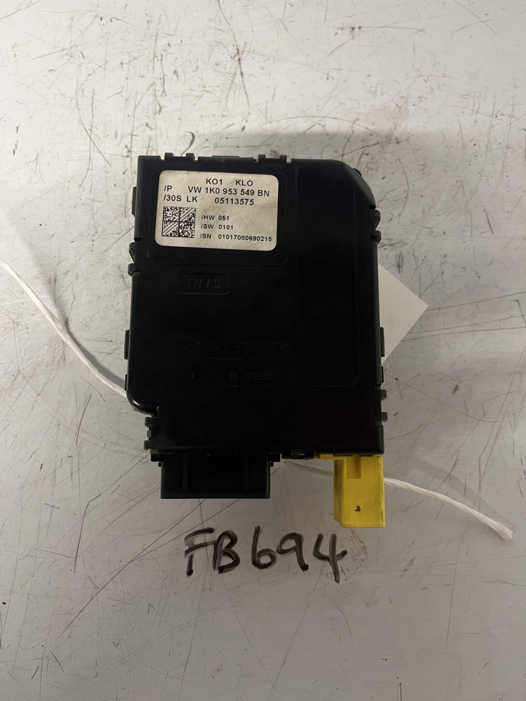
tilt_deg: -75.4
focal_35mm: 26
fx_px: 527
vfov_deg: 67.3
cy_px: 350
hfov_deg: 53.1
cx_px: 263
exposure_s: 1/50
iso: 160
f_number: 1.6
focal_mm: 5.1
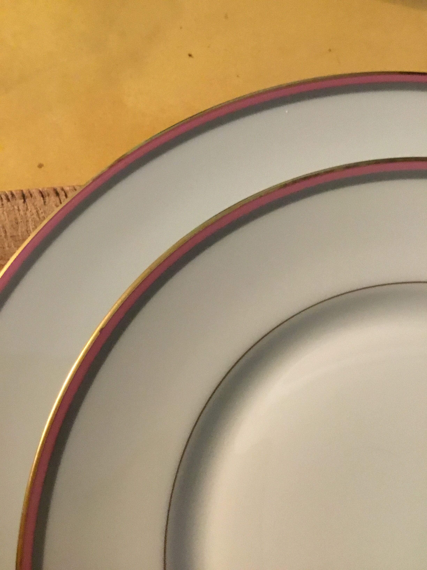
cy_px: 285
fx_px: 510
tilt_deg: -75.1
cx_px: 214
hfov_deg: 45.4
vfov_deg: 58.4
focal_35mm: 31
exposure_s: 1/15
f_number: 2.4
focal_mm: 3.3
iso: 250
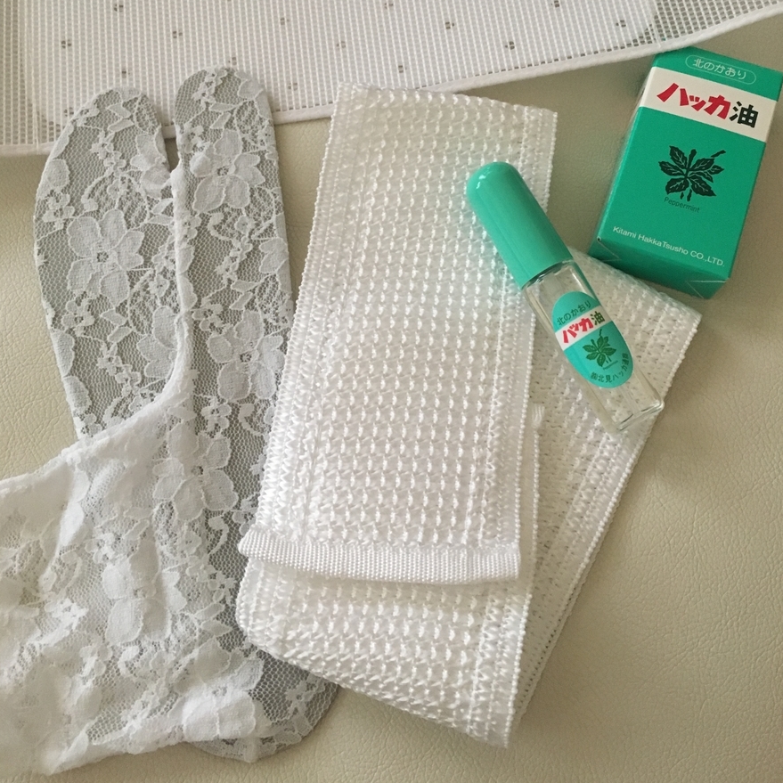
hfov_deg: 47.2
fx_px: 896
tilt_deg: -72.6
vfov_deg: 46.6
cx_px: 389
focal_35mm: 35
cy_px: 273
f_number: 2.2
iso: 160
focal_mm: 4.15
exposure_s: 1/30
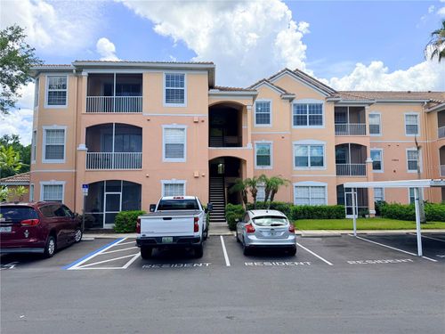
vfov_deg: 56.8
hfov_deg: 71.6
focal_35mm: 24
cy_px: 167
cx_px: 222
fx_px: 309
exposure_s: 1/3279
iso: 100
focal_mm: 6.76
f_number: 1.78
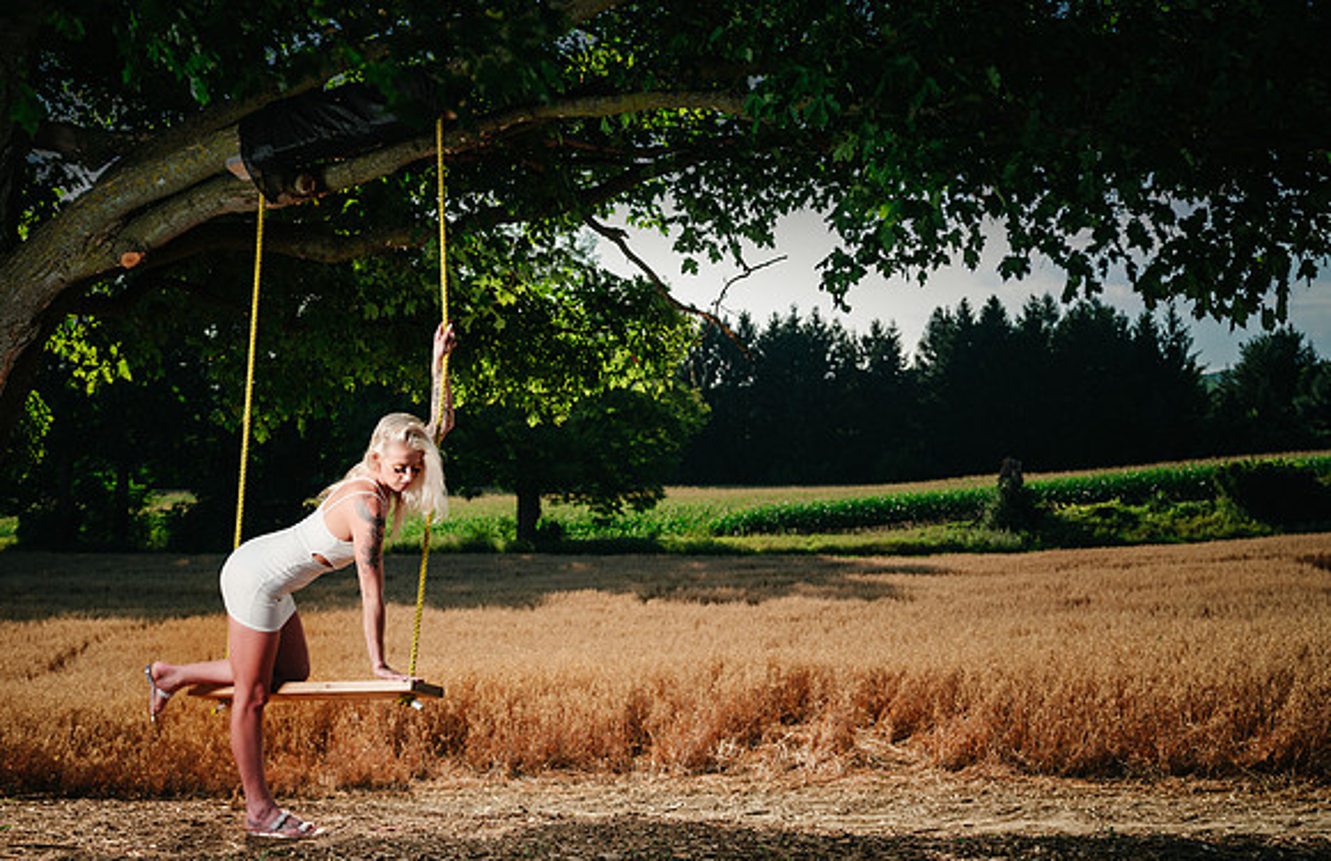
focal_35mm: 42
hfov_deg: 46.4
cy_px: 408
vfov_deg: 31.0
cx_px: 665
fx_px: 1552
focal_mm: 50
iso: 100
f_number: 4
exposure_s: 1/125
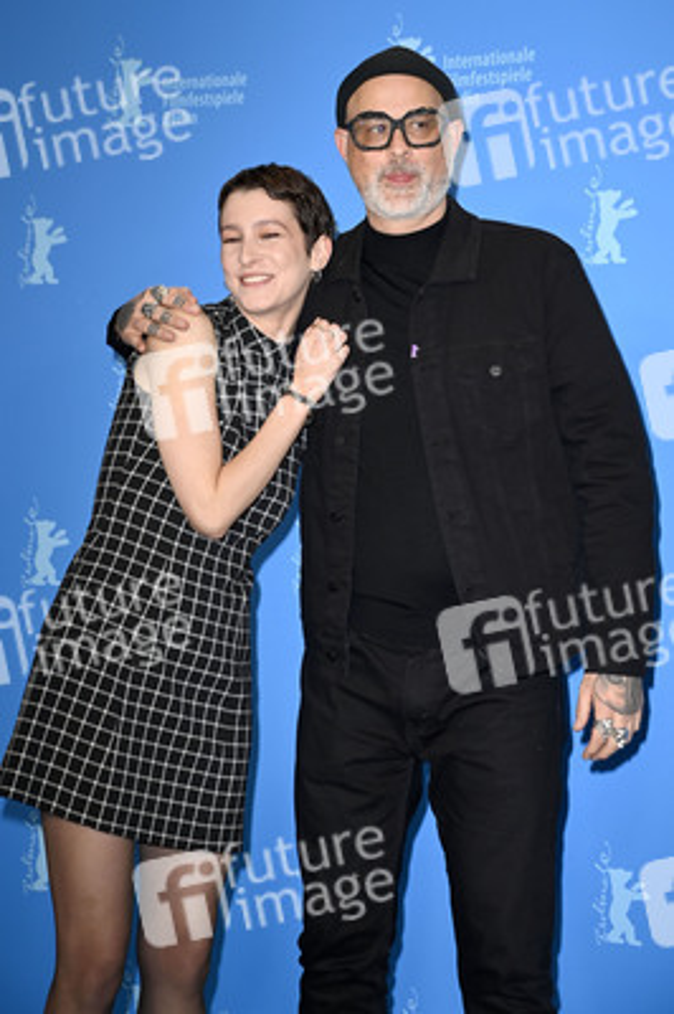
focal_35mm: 82
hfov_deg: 16.6
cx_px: 337
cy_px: 507
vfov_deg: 24.8
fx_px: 2307
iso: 800
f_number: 5
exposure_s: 1/200
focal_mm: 82
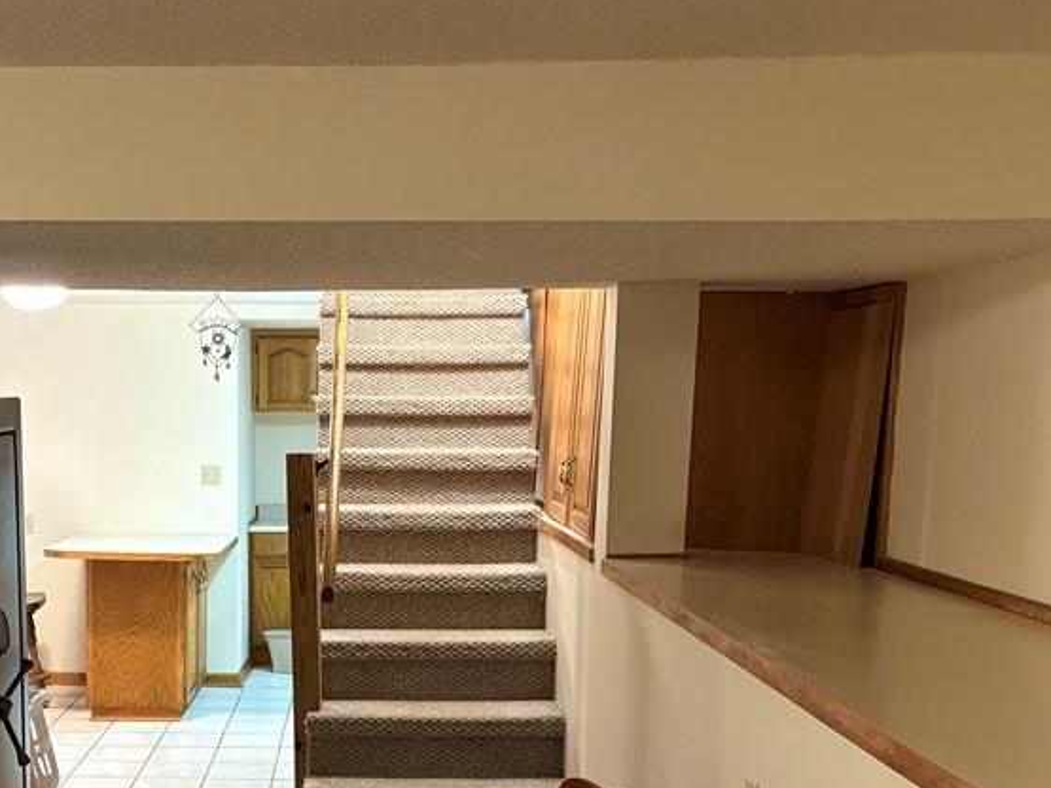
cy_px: 627
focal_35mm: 48
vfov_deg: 29.6
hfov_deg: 38.9
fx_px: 1457
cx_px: 301
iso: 500
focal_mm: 5.96
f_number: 1.6
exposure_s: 1/40
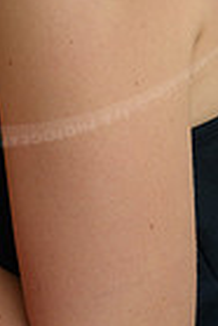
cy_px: -157
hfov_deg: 5.0
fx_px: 2492
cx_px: -46
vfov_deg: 7.4
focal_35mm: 275
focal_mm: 85
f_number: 3.2
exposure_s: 1/320
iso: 160
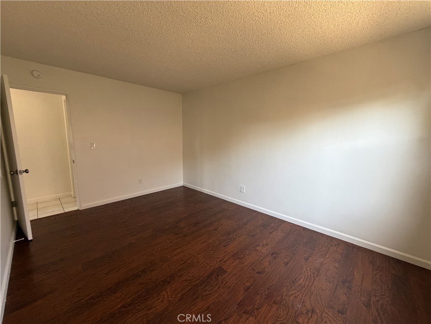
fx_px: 174
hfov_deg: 102.1
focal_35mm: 14
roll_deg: -0.3
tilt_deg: -8.4
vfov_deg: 85.7
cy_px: 162
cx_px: 216
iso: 320
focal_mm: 2.22
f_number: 2.2
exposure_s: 1/121
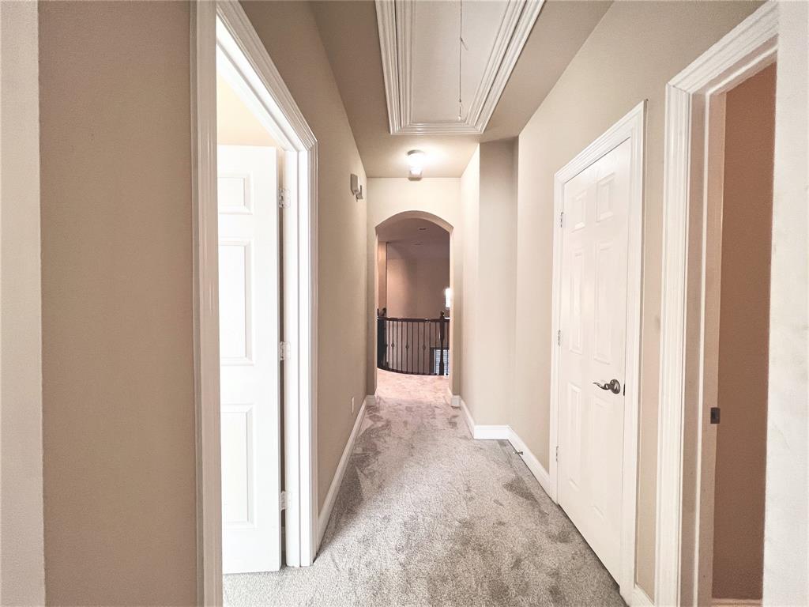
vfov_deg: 89.9
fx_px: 304
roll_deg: +0.0
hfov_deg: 106.2
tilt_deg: -2.3
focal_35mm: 13
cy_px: 304
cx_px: 404
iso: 250
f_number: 1.8
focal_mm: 1.57
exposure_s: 1/120
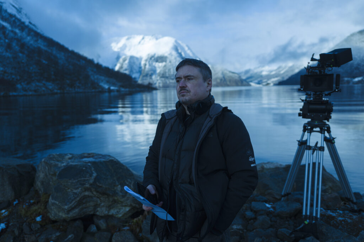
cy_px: 121
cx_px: 182
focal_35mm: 28
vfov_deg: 46.4
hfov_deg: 65.5
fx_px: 283
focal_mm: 28
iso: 400
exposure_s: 1/8000
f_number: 2.5
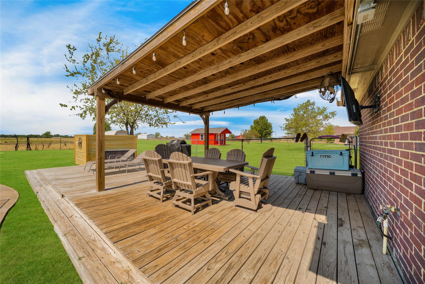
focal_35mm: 13
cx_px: 212
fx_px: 154
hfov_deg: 108.3
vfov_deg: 85.5
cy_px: 142
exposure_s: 1/320
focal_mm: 13
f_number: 8
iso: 80
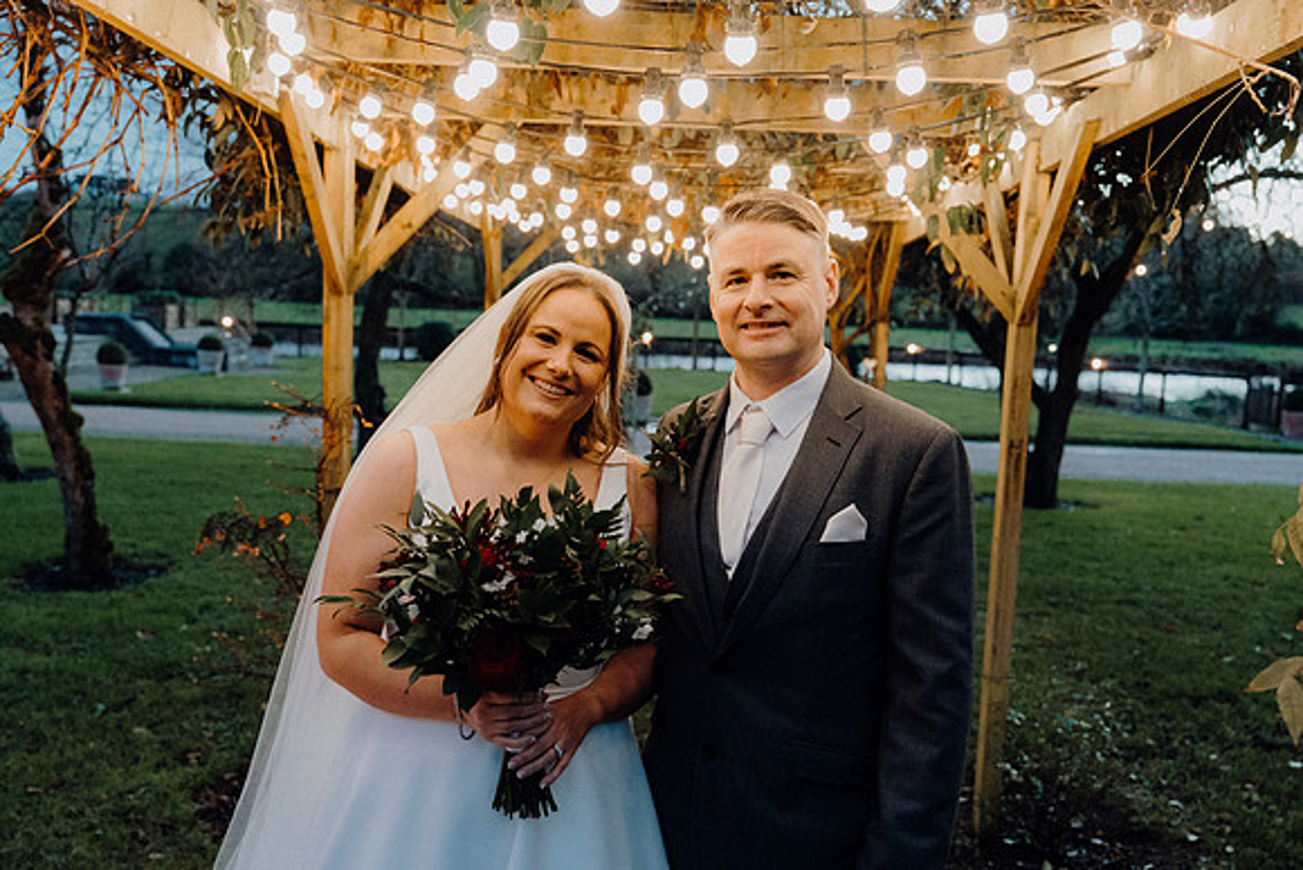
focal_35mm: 32
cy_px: 435
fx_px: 1158
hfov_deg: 58.7
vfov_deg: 41.1
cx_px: 652
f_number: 3.5
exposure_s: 1/160
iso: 5000
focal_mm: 32
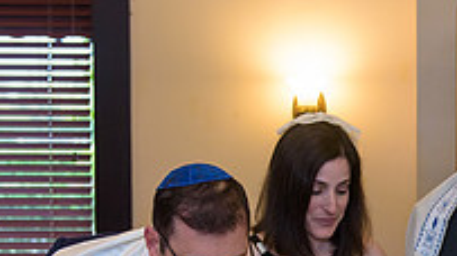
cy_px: 253
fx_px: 1381
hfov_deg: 18.1
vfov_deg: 10.5
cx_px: 500
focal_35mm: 114
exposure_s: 1/125
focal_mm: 38
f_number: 3.2
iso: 1250
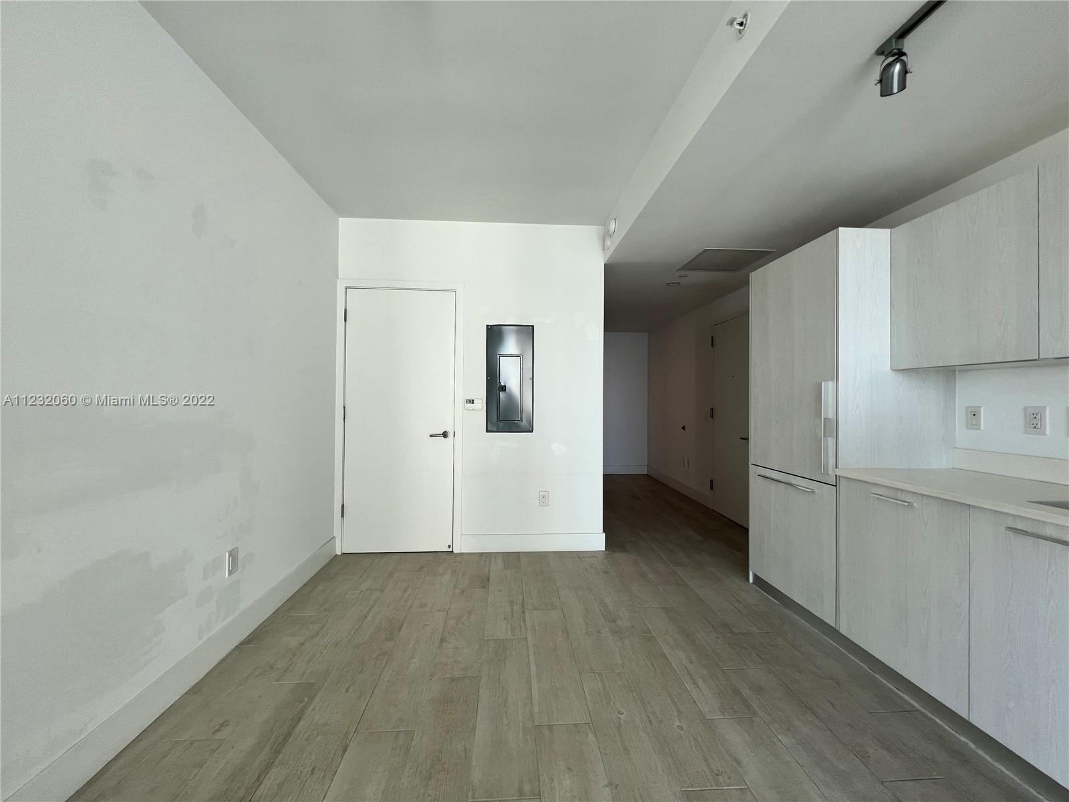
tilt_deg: +0.1
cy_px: 401
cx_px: 534
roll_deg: -0.4
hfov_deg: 106.2
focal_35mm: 13
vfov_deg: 89.9
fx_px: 401
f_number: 1.8
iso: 50
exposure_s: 1/99
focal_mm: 1.57
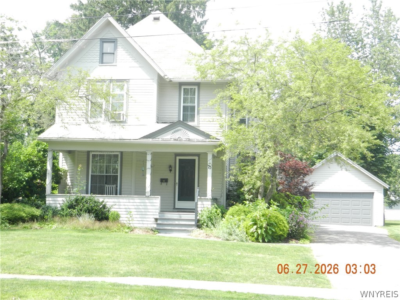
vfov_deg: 27.5
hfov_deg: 36.2
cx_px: 200
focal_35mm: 53
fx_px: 612
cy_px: 150
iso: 160
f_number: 4.4
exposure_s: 1/200
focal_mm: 9.4
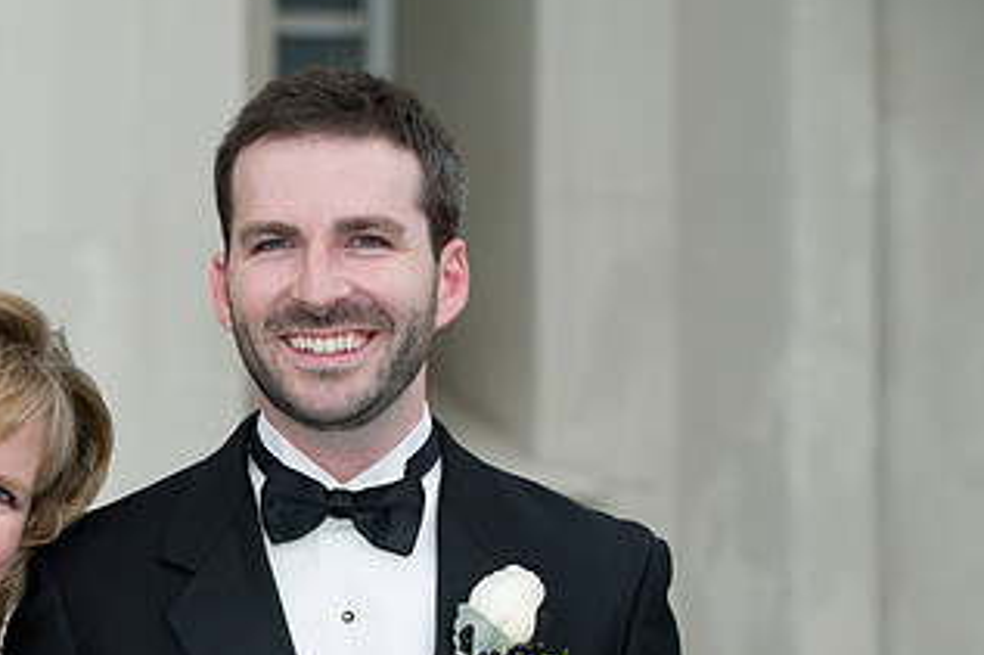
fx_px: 5791
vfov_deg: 6.5
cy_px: 574
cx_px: 127
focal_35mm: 212
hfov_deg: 9.7
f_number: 4.5
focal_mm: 116
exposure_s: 1/125
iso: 200
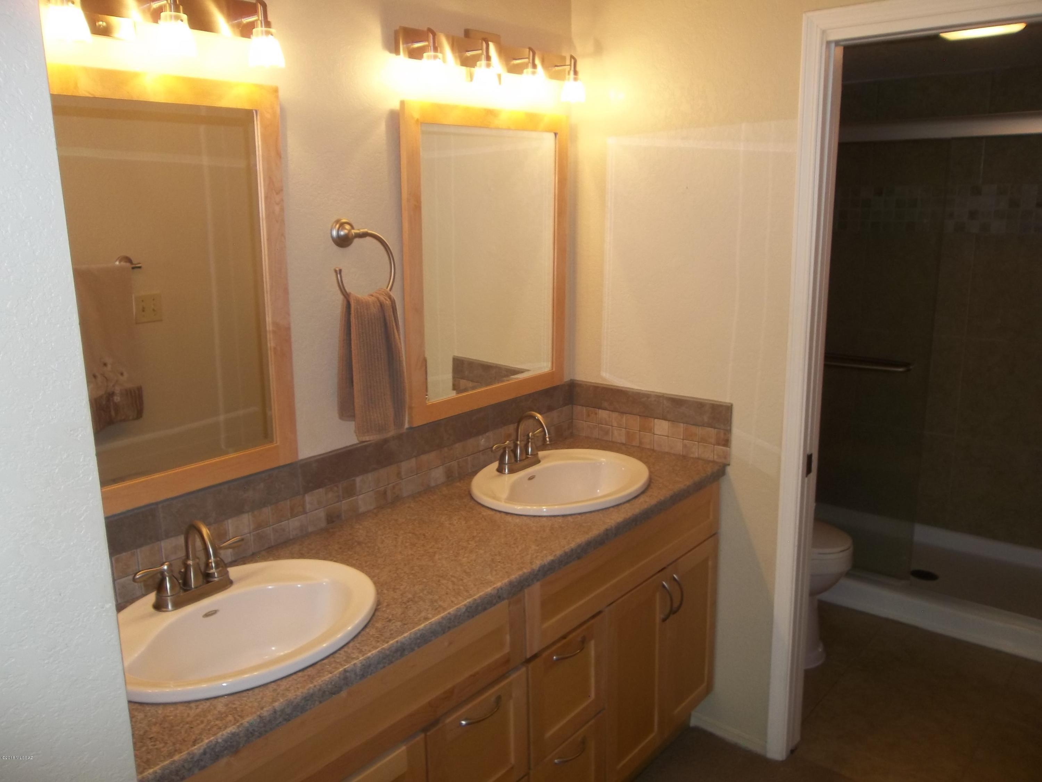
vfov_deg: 51.4
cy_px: 391
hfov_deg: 65.3
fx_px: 813
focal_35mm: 27
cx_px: 521
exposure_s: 1/30
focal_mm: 4.9
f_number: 3.5
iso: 80
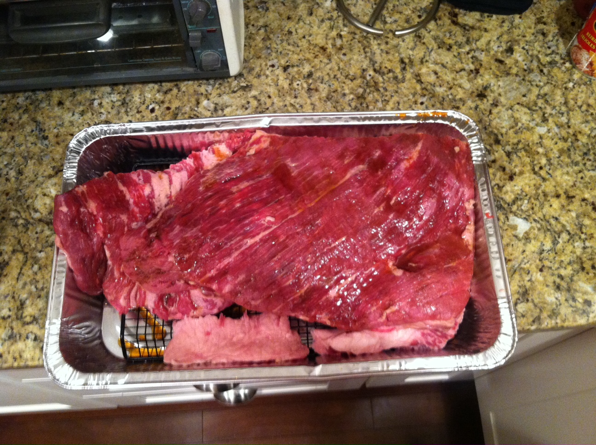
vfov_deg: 40.6
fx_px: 602
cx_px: 298
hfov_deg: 52.7
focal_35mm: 35
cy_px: 222
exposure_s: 1/15
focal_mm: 3.85
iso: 400
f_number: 2.8
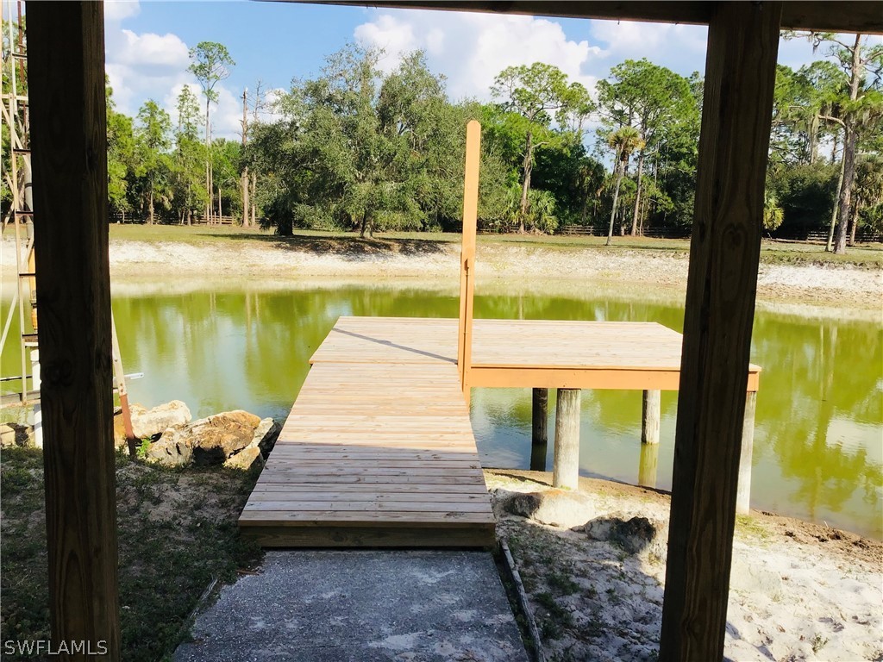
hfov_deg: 58.4
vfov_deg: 45.4
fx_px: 791
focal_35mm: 31
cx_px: 442
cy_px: 331
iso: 25
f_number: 2.4
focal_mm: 3.3
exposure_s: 1/1253
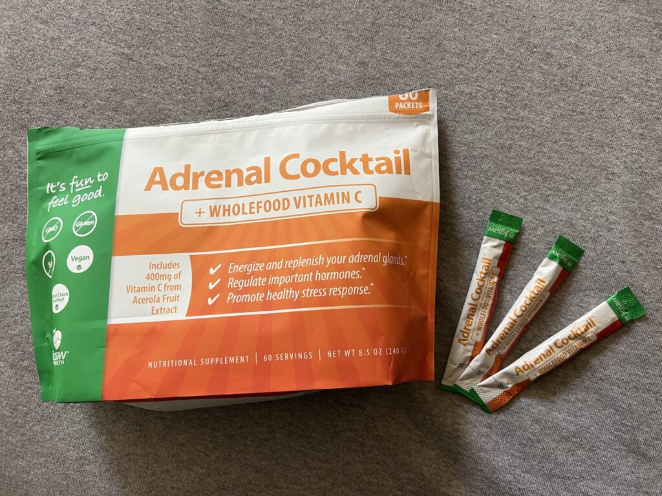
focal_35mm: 26
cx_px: 331
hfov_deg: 67.3
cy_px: 248
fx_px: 497
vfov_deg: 53.1
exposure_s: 1/60
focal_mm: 5.7
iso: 100
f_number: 1.5
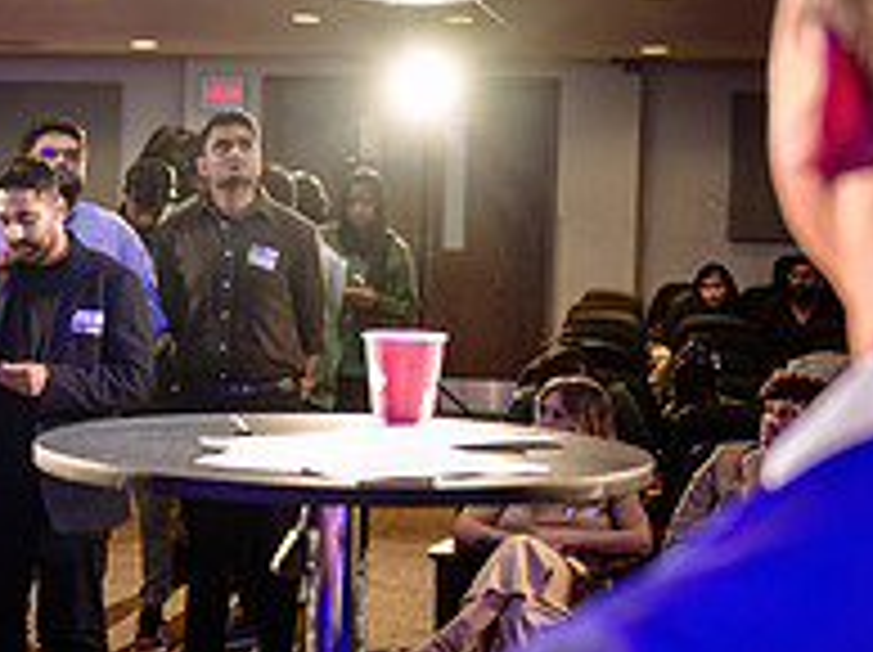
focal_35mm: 95
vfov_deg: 15.5
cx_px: 168
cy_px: 400
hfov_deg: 20.4
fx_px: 2393
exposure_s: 1/80
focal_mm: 30.5
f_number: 2.8
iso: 1600
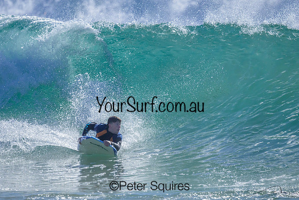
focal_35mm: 985
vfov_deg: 1.4
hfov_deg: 2.1
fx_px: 8180
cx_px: 126
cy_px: 110
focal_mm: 800
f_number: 6.3
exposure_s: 1/2000
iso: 1800
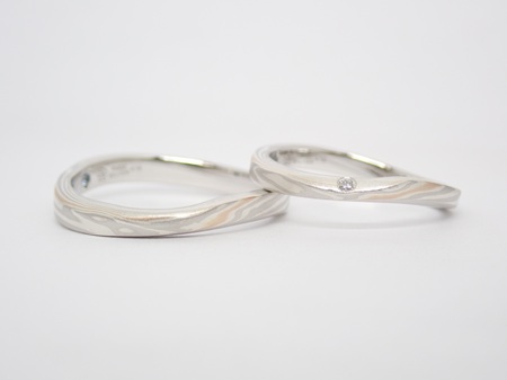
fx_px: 1127
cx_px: 254
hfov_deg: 25.3
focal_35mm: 77
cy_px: 190
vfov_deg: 19.1
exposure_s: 1/100
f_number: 4.1
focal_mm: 13.65
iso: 200
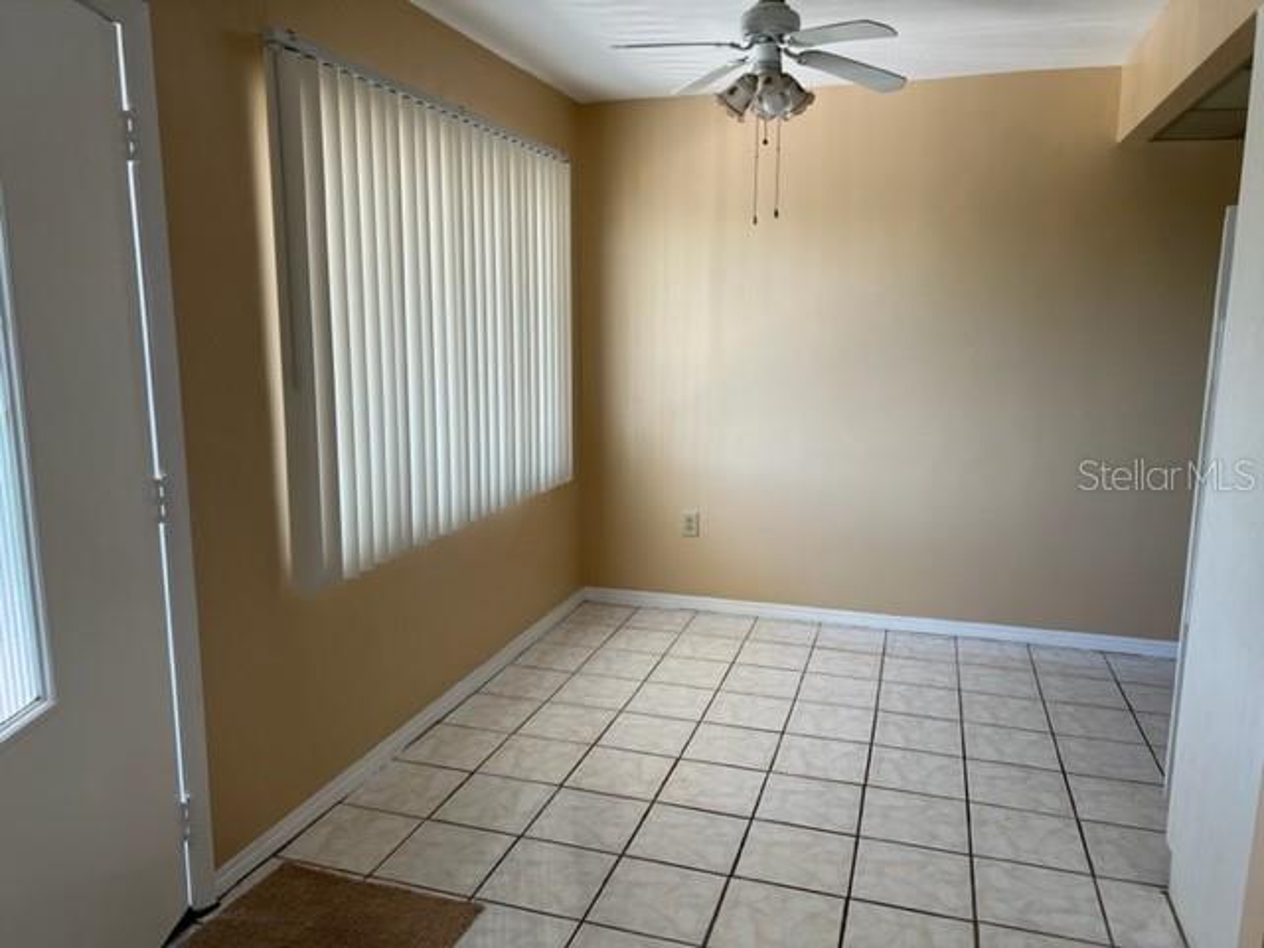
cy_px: 474
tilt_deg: -9.9
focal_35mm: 26
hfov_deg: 67.3
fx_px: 949
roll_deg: -0.7
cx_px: 632
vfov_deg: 53.1
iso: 40
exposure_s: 1/130
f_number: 1.5
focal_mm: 5.7
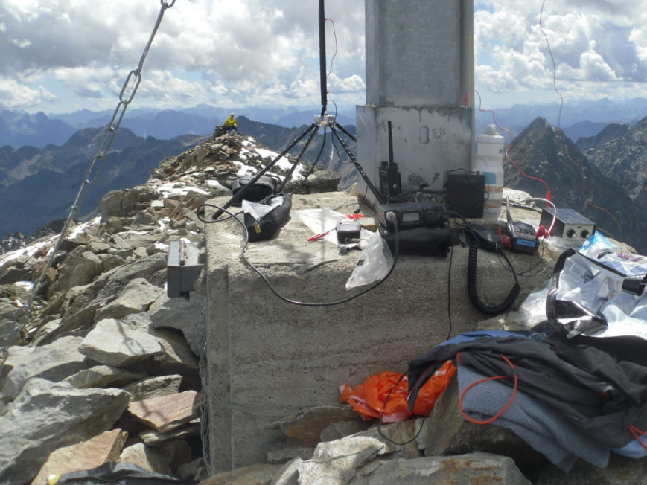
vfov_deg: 27.5
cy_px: 202
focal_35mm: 53
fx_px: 991
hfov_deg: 36.1
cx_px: 380
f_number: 8.2
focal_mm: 6.3
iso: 80
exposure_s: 1/245
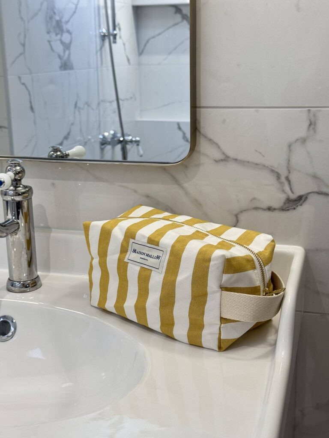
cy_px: 219
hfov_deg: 30.3
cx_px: 164
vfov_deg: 39.7
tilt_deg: -15.5
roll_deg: +0.7
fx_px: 608
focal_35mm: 48
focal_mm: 6.76
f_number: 1.78
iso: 64
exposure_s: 1/50
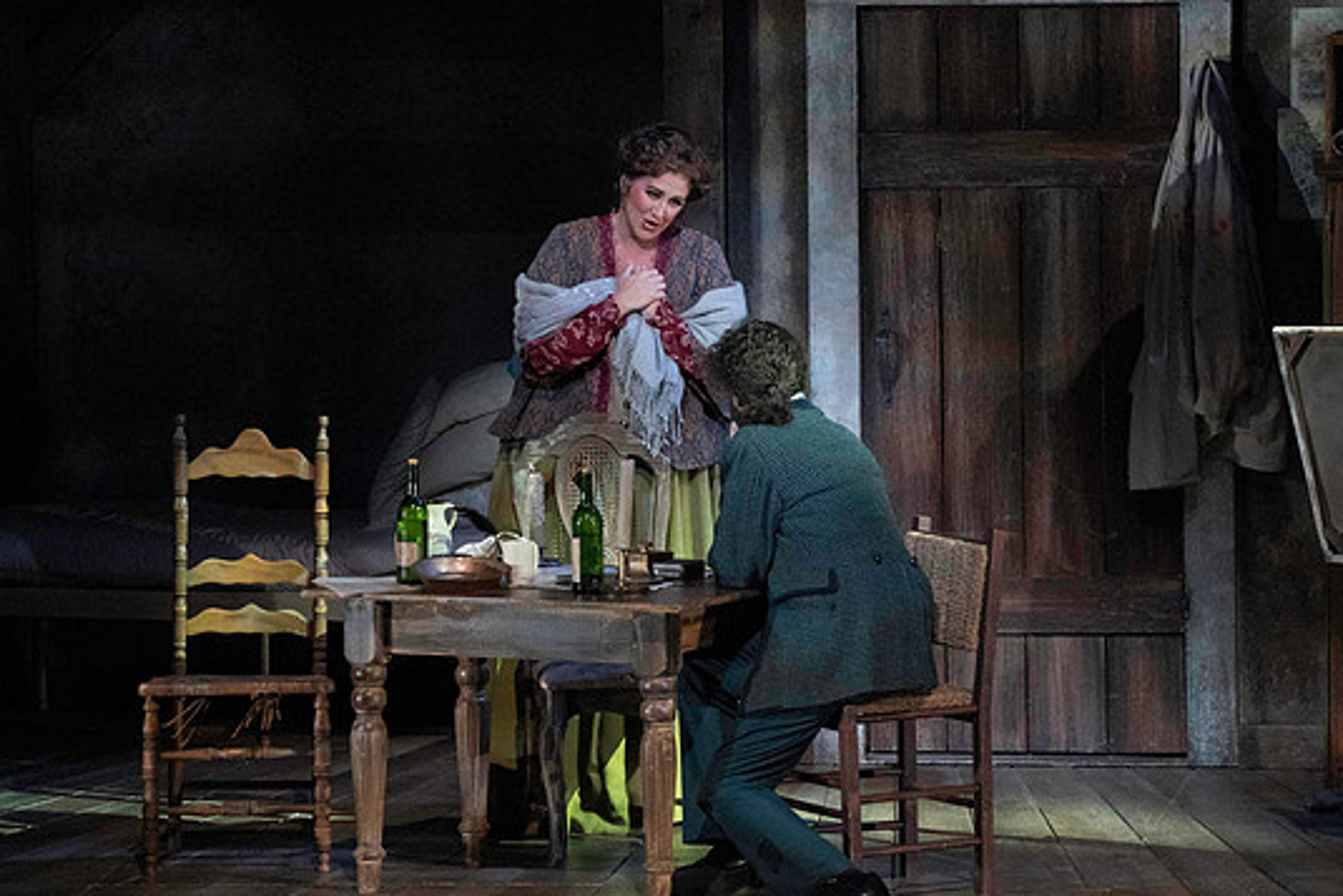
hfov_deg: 5.3
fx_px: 14590
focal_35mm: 391
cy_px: 476
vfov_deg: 3.5
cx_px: 718
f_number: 10
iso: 16000
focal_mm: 361
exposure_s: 1/320
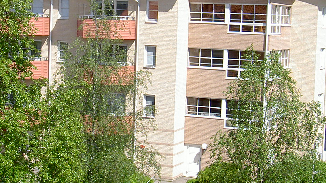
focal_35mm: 91
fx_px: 787
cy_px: 70
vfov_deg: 13.3
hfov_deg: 23.3
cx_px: 102
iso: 100
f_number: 4.7
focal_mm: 8
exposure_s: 1/320
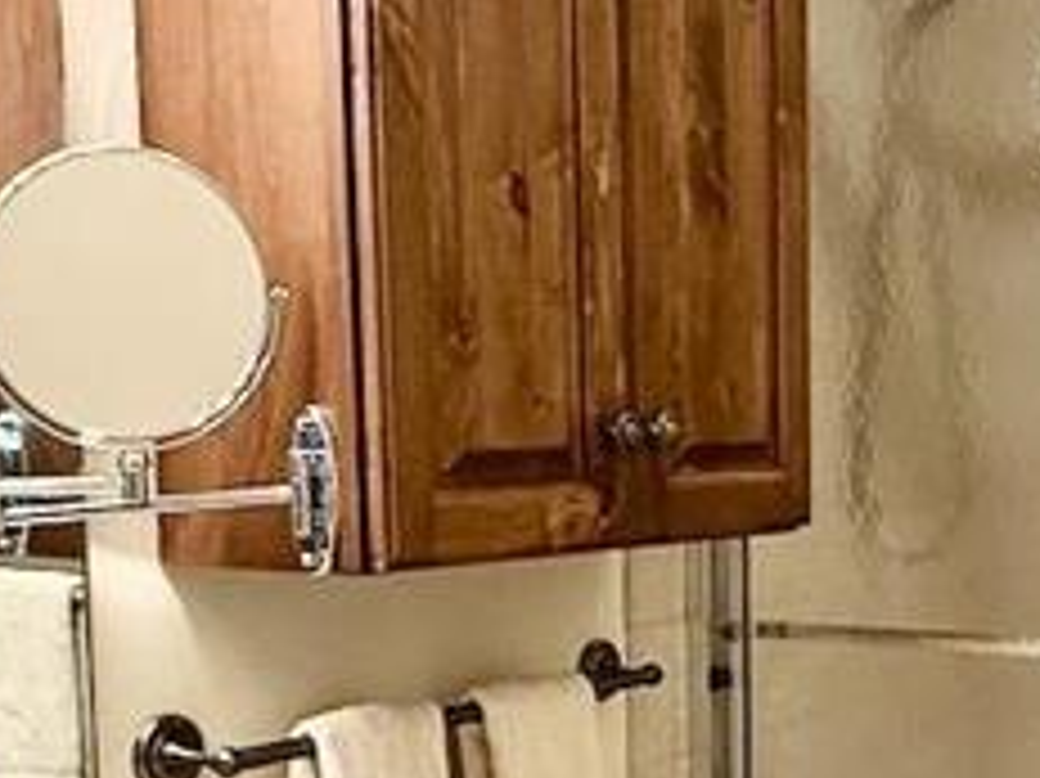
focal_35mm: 62
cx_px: 810
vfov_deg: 23.3
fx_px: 1862
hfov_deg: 30.6
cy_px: 603
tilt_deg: -6.0
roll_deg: +0.0
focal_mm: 2.22
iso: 320
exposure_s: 1/60
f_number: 2.2
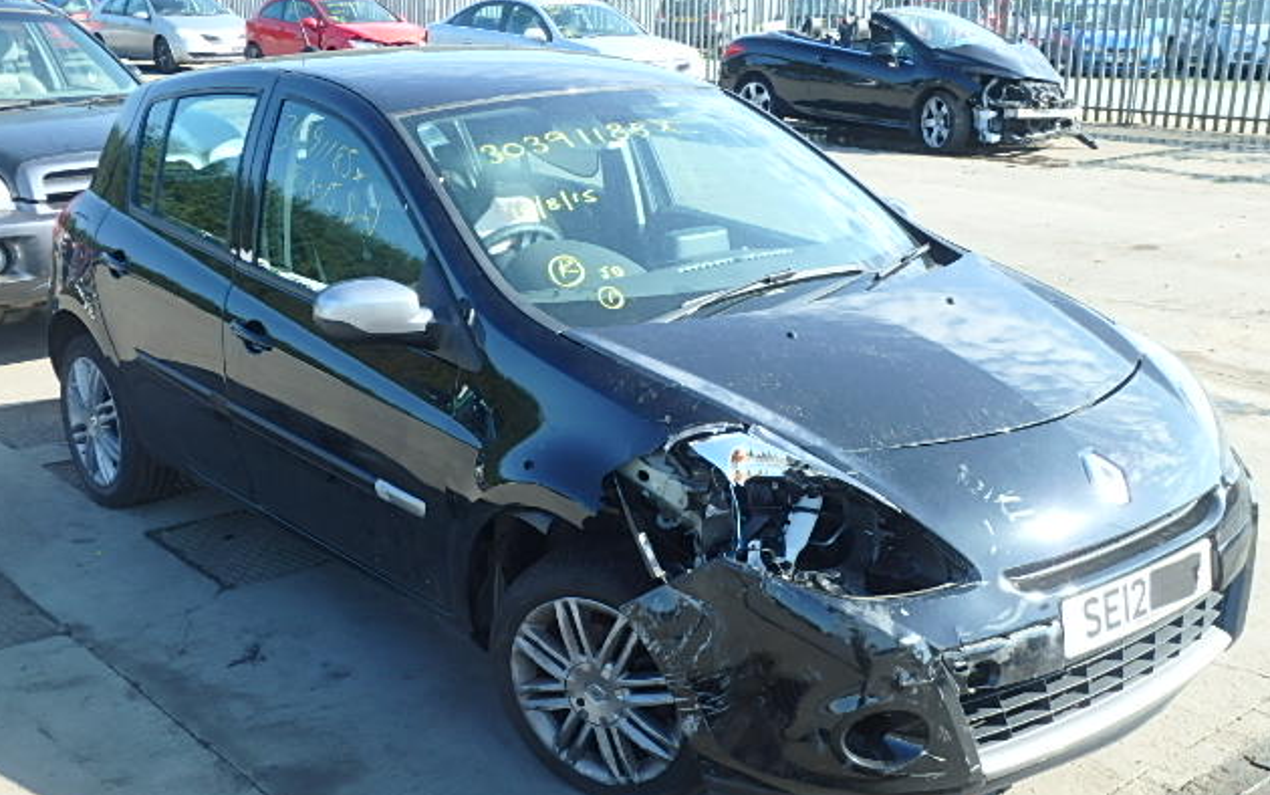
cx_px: 633
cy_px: 470
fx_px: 1454
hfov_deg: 47.2
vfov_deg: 30.5
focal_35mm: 42
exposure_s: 1/125
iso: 125
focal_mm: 6.9
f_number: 5.1
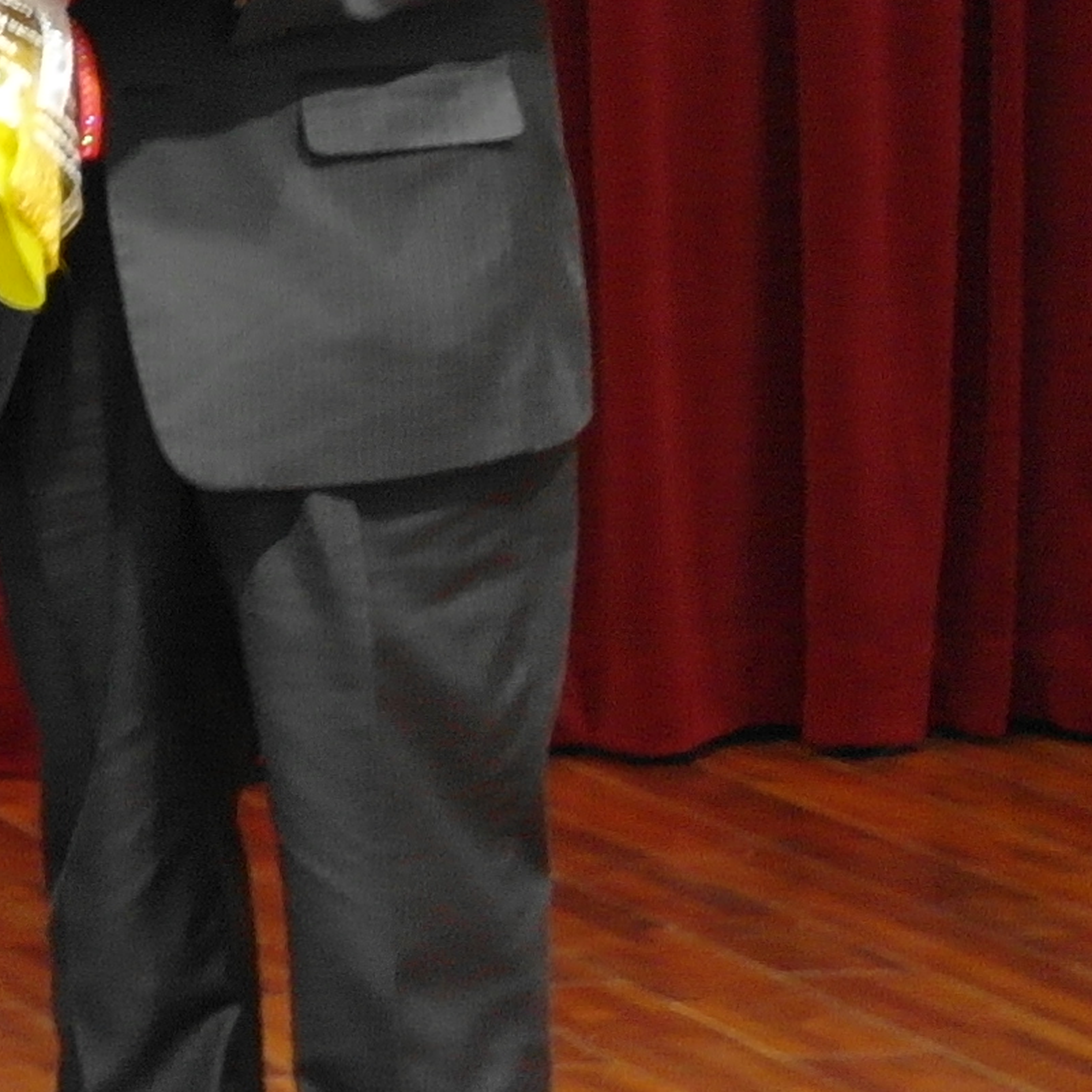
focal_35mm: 185
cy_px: 31
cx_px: -859
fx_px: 6603
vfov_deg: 9.4
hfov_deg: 9.0
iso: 800
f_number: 4
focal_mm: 25
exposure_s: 1/25
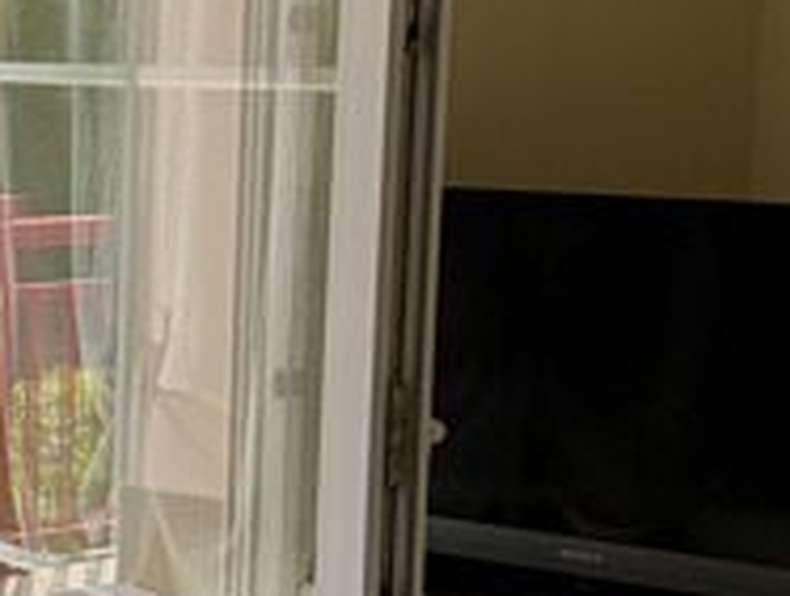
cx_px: -858
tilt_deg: -6.2
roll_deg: +0.7
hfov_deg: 14.3
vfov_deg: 13.4
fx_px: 2538
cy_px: 334
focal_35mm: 111
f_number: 1.6
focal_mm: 5.96
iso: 64
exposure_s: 1/1032
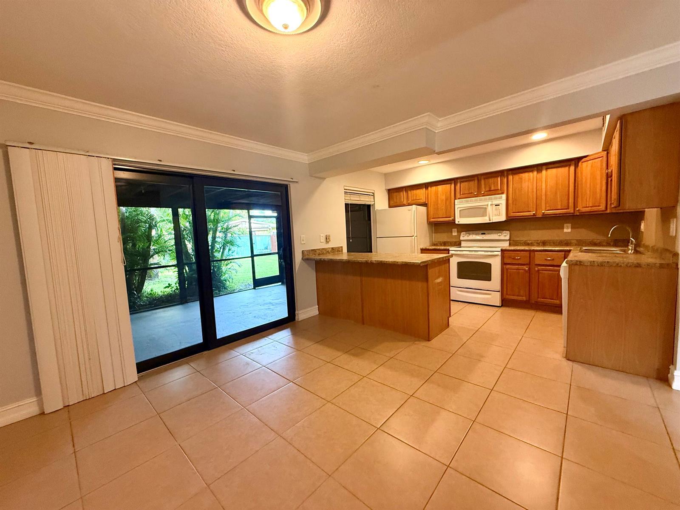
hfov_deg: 102.1
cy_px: 255
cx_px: 340
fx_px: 275
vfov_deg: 85.7
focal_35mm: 14
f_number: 2.2
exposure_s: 1/60
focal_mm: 2.22
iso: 320
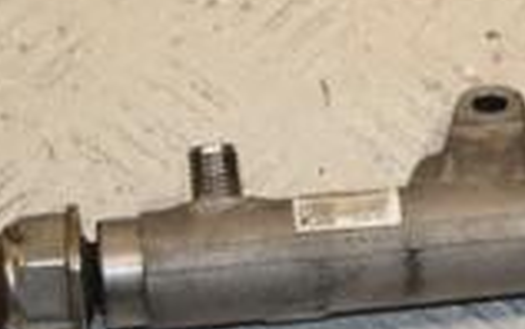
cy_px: 133
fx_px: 3164
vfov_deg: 6.0
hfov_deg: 9.3
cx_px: 758
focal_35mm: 221
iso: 800
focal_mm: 38
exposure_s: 1/200
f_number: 8
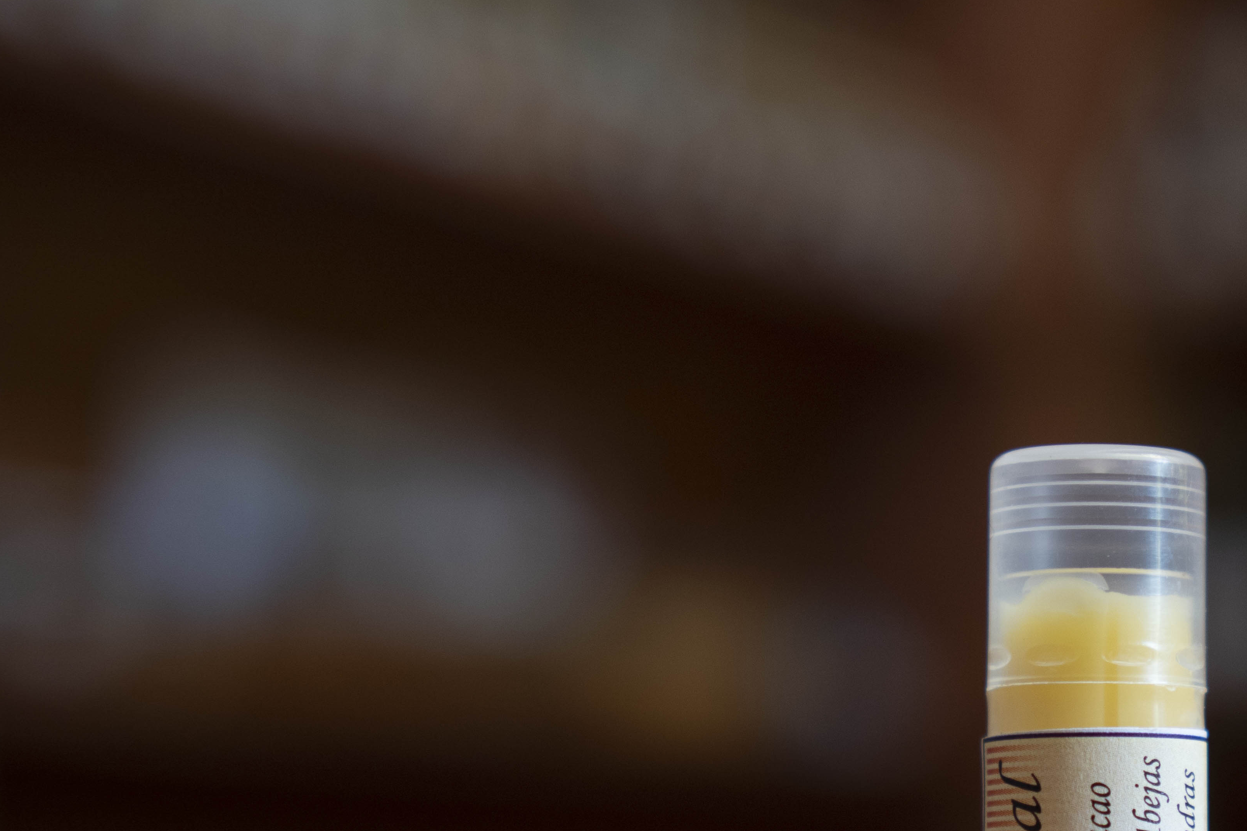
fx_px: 3392
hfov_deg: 20.4
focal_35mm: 98
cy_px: 752
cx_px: 1128
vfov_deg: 13.8
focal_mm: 35
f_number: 2.5
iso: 400
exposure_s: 1/100
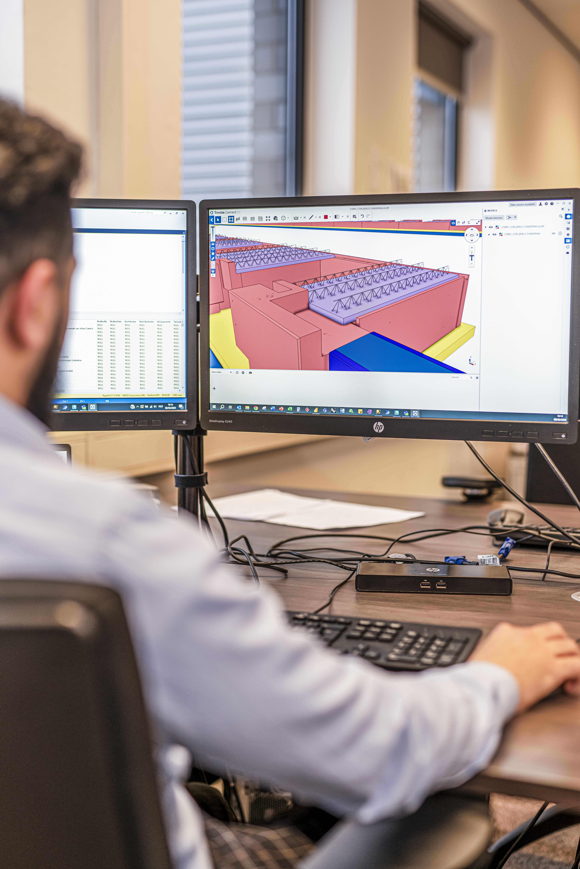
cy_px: 434
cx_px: 290
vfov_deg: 39.6
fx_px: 1208
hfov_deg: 27.0
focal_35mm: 50
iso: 320
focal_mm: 50
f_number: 2
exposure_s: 1/125
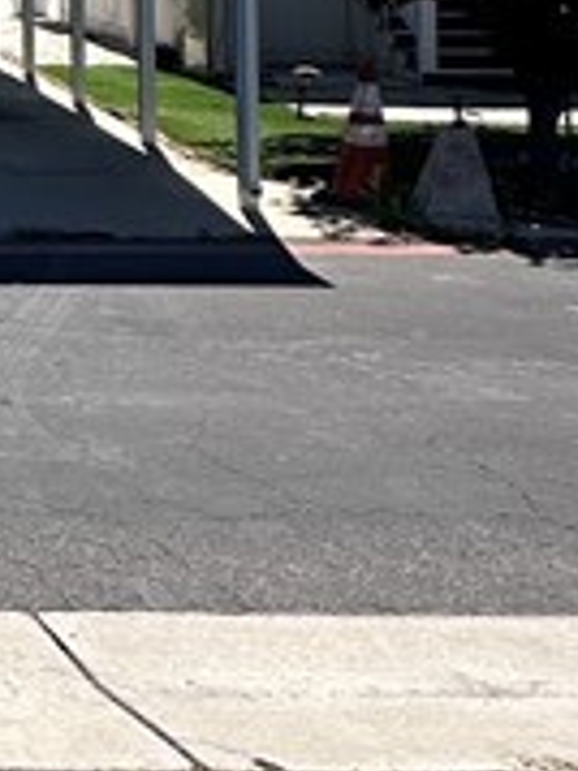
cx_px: -867
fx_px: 1783
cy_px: -99
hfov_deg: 13.1
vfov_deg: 22.9
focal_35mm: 80
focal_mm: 2.22
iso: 40
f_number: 2.2
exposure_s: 1/1575
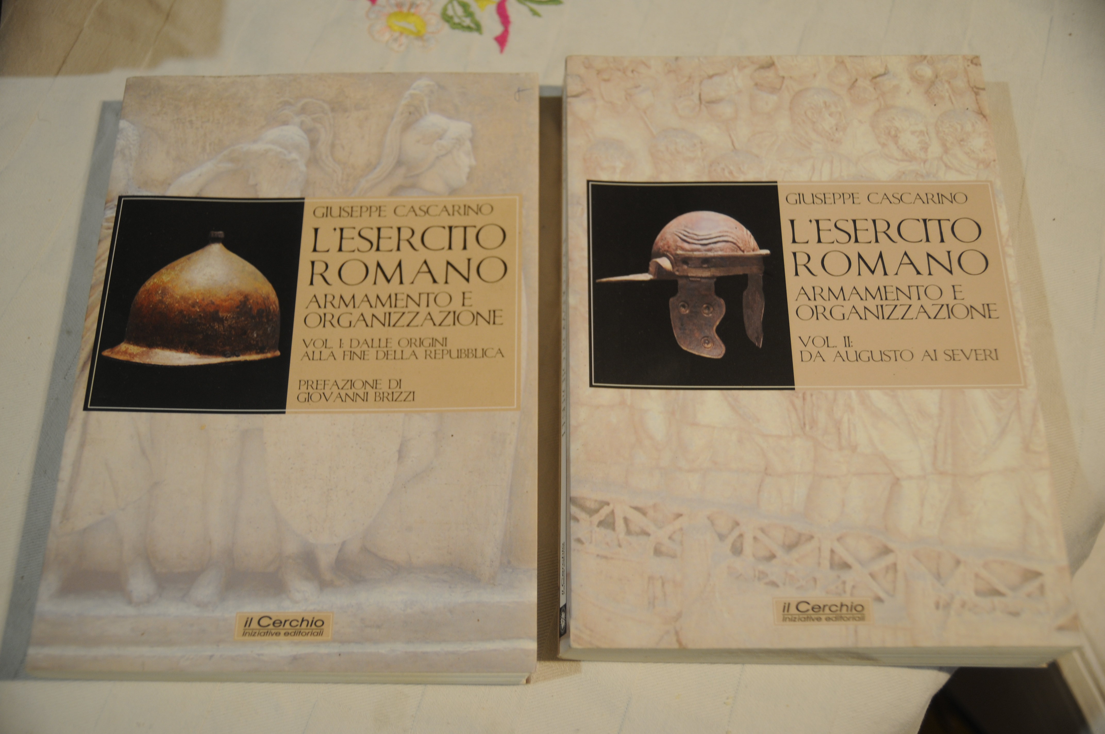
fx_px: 1196
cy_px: 367
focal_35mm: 39
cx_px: 552
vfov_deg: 34.1
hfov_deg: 49.6
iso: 200
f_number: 2.8
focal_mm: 26
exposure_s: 1/25
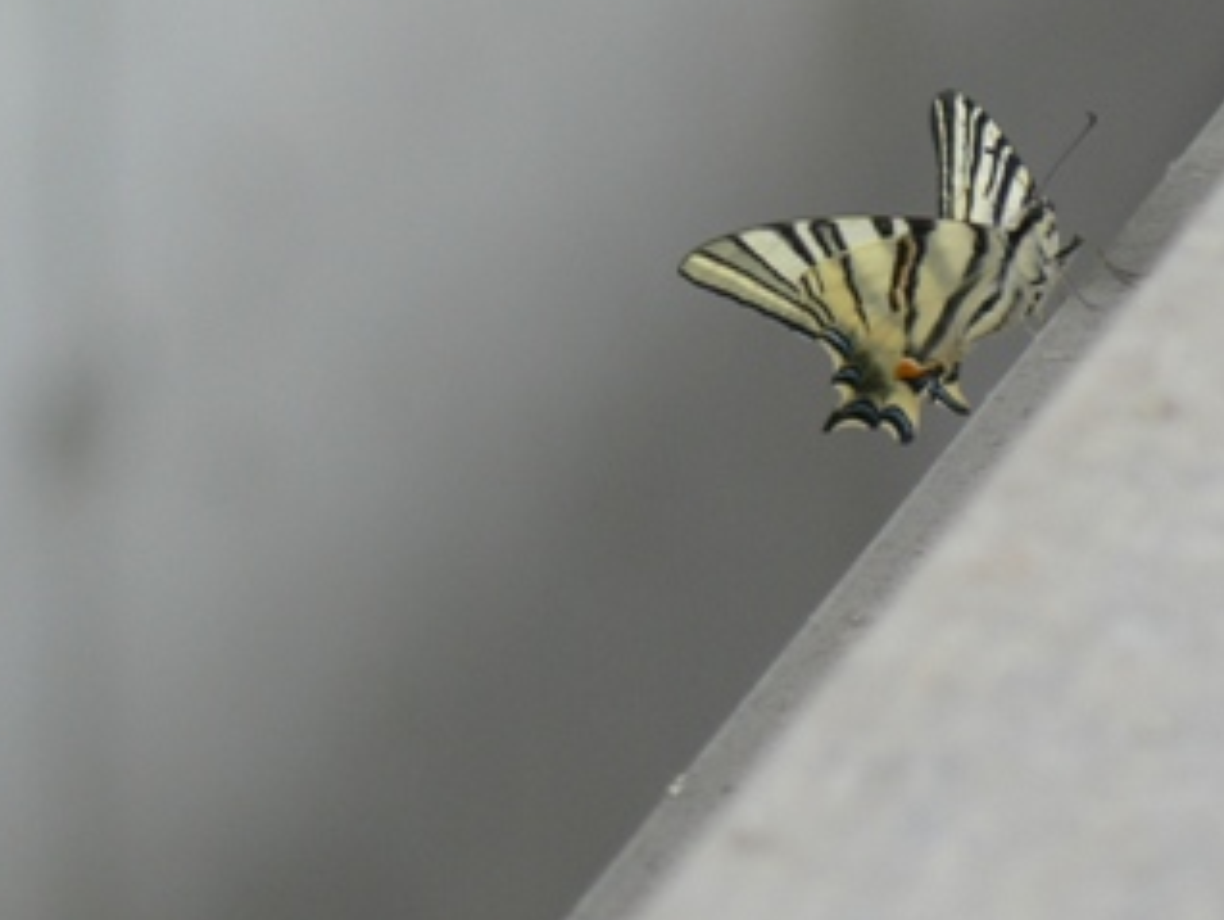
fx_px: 32024
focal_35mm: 905
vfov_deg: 1.6
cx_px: 895
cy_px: 312
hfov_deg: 2.2
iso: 80
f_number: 3.7
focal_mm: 88.8
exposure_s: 1/30
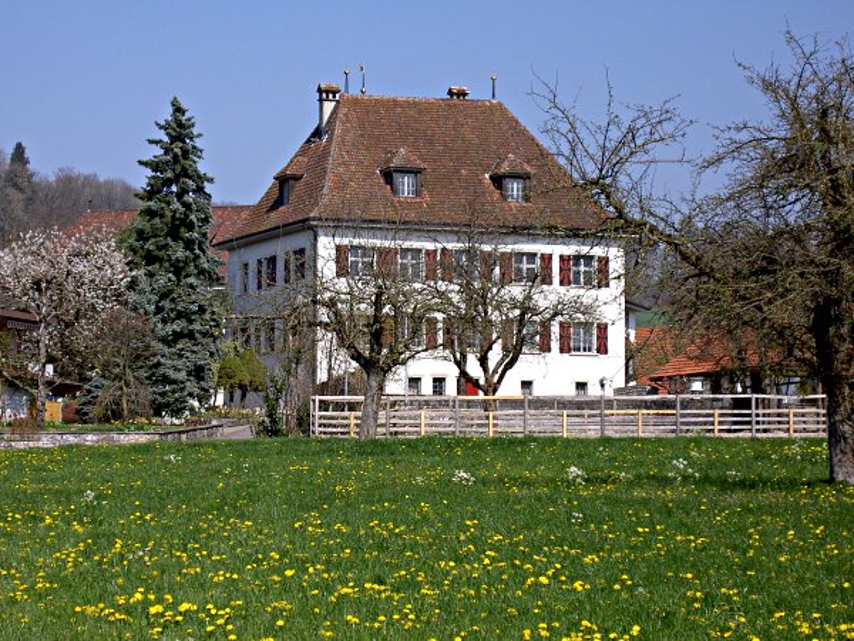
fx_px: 2516
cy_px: 320
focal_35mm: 102
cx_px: 427
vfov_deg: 14.5
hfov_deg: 19.3
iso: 50
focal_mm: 16.8
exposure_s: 1/400
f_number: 4.9
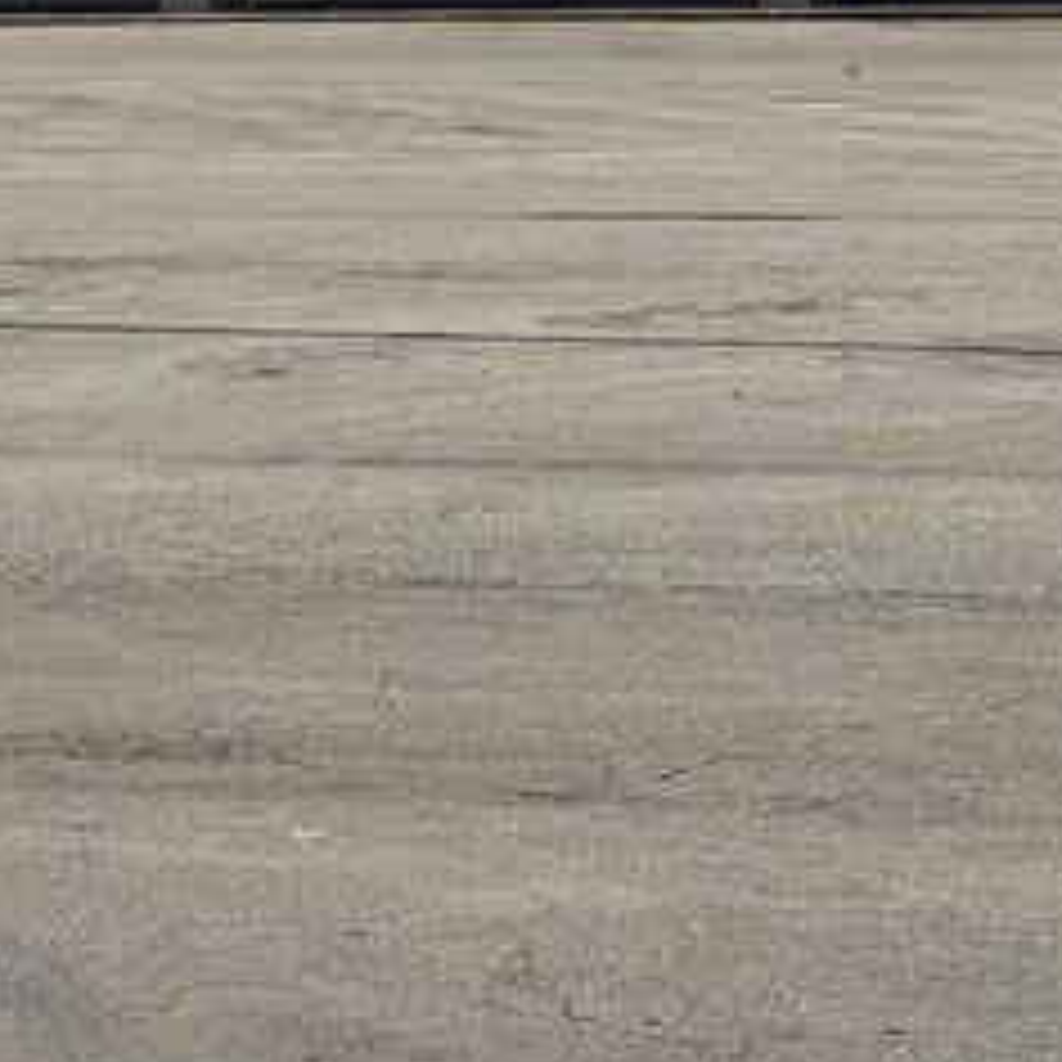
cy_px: -351
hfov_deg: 11.9
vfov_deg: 11.8
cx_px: -94
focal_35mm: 144
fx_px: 4998
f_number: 1.78
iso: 80
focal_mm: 6.76
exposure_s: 1/11905
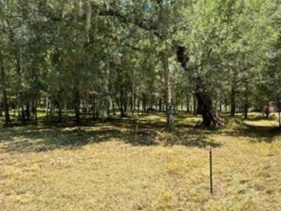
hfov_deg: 65.3
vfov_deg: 51.4
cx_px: 141
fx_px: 219
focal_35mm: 27
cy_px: 104
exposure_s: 1/1511
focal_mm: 5.7
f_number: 1.5
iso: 50
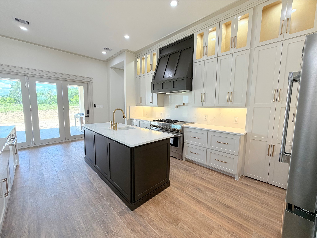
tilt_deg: -6.1
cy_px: 119
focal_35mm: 14
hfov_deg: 102.1
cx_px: 158
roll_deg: -0.4
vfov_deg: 85.7
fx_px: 128
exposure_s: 1/120
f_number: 2.2
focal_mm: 2.22
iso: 100
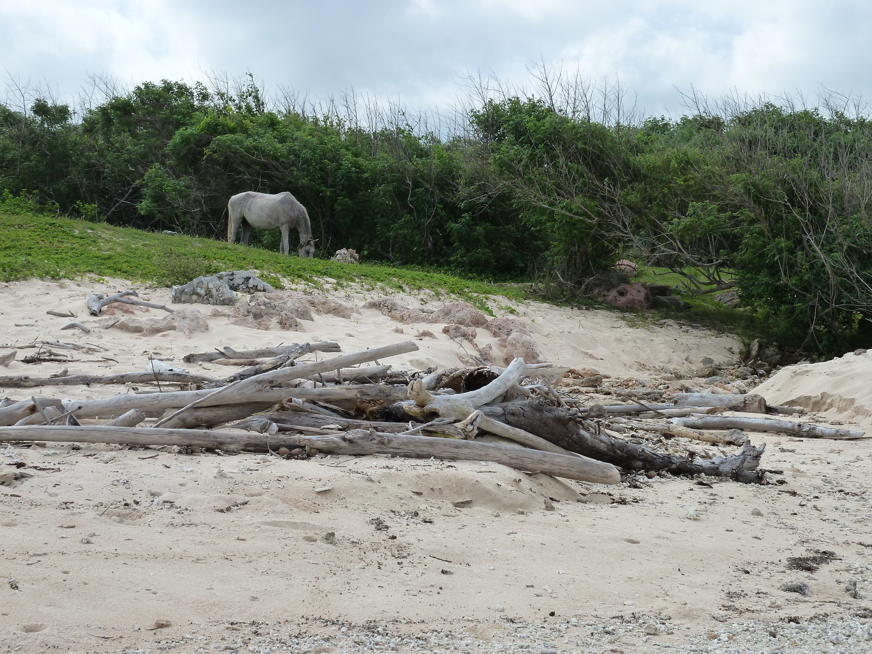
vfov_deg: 21.9
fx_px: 1688
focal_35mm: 67
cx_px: 436
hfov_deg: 29.0
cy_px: 327
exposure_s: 1/400
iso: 125
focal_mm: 11
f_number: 5
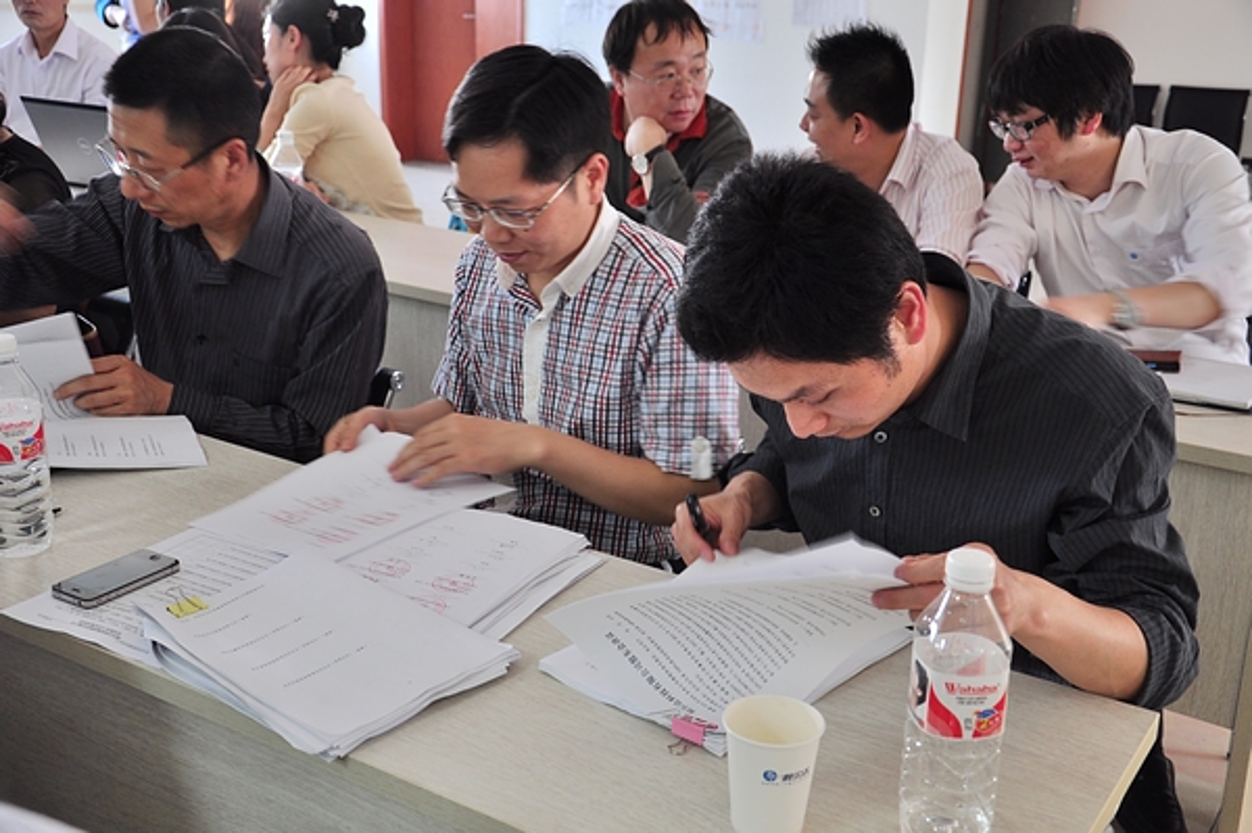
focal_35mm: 42
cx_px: 626
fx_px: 1459
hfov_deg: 46.4
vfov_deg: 31.8
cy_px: 416
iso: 320
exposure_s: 1/20
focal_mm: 28
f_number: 4
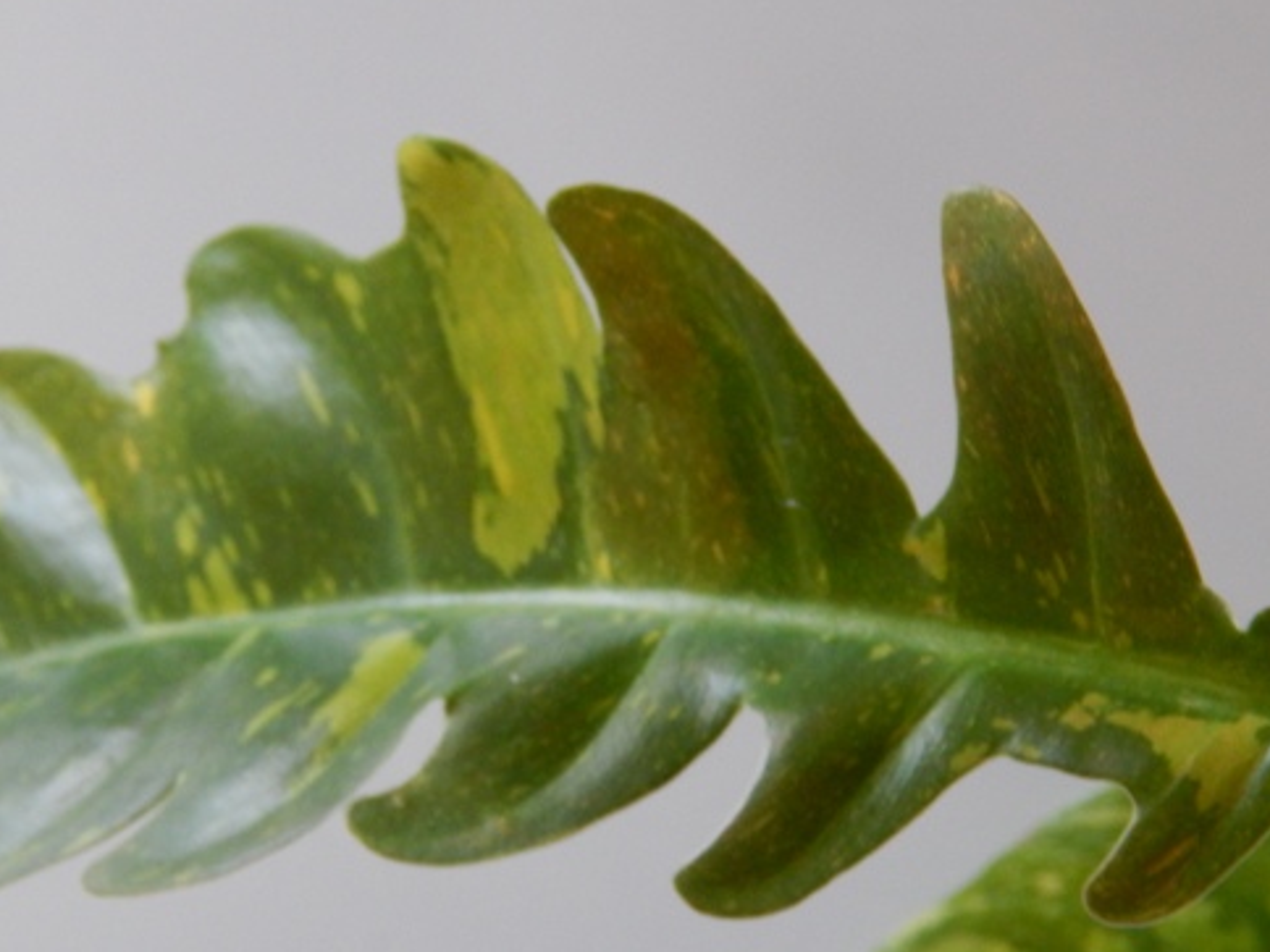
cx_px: 412
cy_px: 639
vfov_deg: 13.4
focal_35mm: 110
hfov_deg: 17.8
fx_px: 4036
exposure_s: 1/20
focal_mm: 13.5
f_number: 4.2
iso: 400
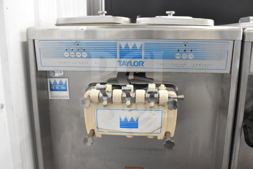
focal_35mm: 34
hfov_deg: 55.1
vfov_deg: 38.4
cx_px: 126
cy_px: 84
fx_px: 243
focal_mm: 23
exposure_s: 1/160
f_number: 6.3
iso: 6400
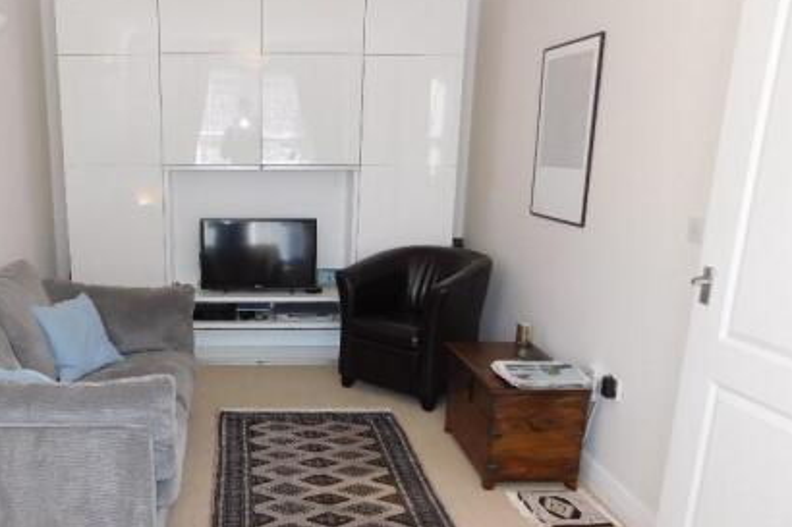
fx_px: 748
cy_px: 347
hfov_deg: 54.4
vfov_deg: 38.5
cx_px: 246
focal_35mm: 34
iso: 140
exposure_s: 1/30
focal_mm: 4
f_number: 3
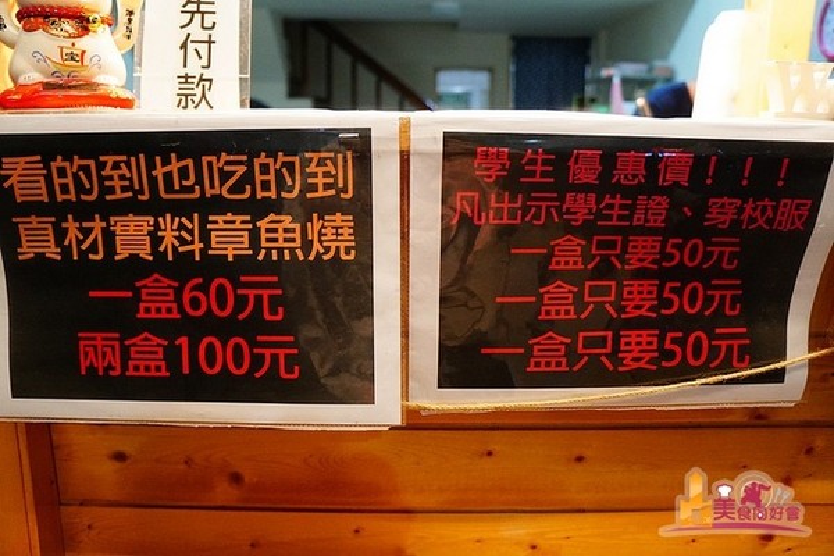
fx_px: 695
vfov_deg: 43.6
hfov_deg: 61.9
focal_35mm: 30
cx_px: 417
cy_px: 278
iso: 3200
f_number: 3.5
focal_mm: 20
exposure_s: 1/60
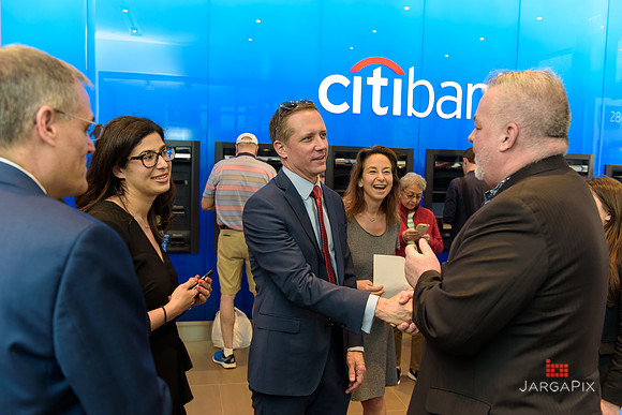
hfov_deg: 58.7
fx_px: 553
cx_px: 311
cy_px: 208
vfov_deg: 41.1
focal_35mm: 32
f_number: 3.2
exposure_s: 1/125
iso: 800
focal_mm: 32
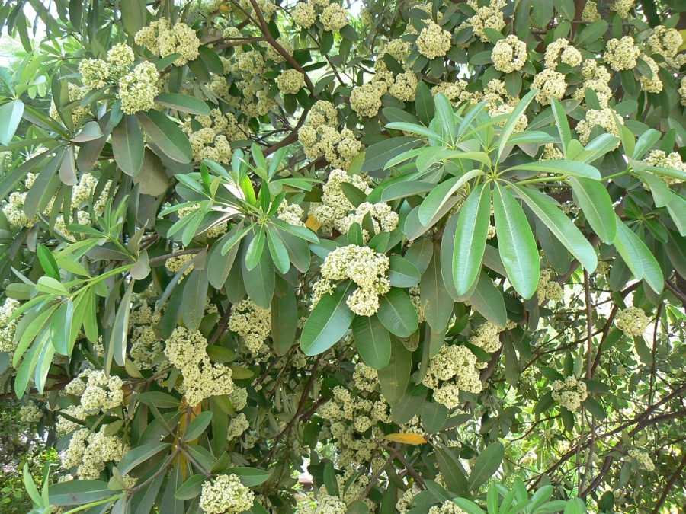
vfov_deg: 39.7
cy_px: 257
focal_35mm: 36
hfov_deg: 51.4
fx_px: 713
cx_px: 343
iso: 80
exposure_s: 1/60
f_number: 4
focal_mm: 6
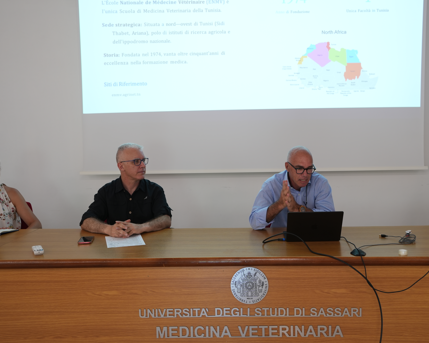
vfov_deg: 35.7
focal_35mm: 42
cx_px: 247
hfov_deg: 43.7
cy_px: 165
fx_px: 533
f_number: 3.5
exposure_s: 1/25
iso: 320
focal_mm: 35
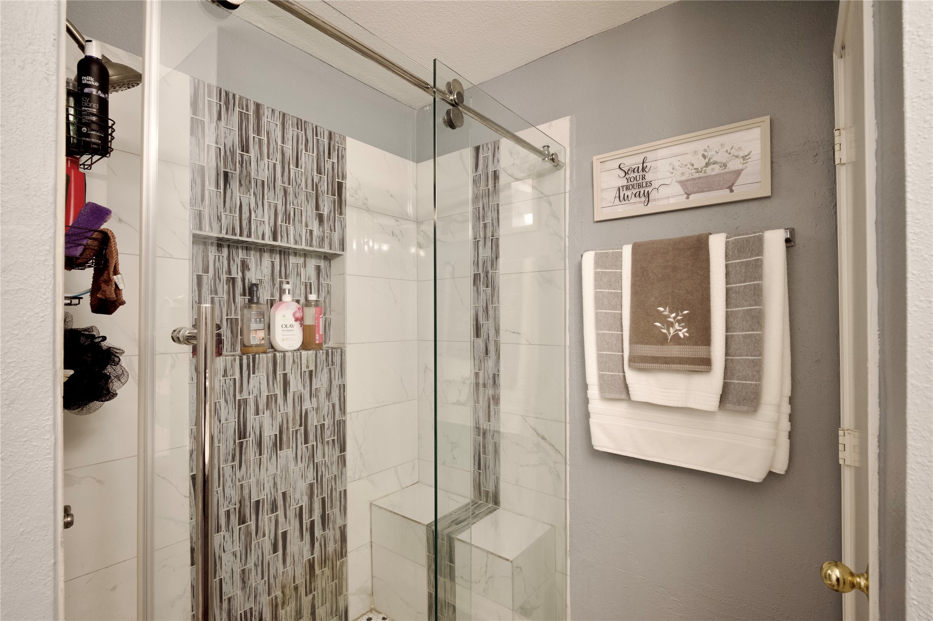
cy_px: 310
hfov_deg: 96.7
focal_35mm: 16
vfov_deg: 73.7
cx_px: 466
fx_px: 415
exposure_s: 1/13
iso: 400
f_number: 7.1
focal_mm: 16
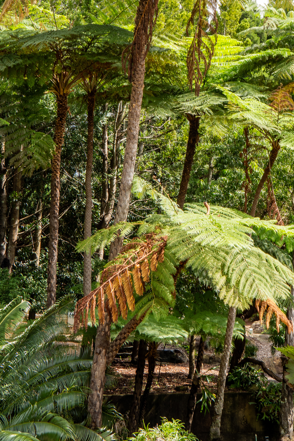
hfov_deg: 14.3
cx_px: 218
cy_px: 127
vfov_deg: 21.3
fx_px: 1164
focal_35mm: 95
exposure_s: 1/200
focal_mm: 36
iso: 100
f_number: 5
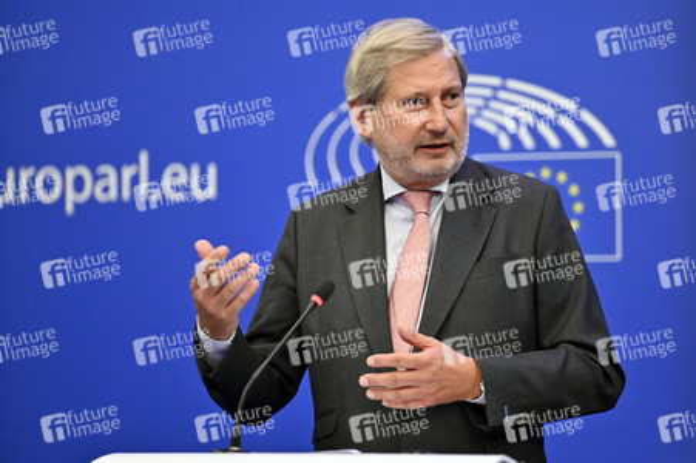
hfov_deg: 12.1
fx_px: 3284
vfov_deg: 8.1
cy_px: 232
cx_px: 348
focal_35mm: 170
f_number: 2.8
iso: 2000
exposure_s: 1/320
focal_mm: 170
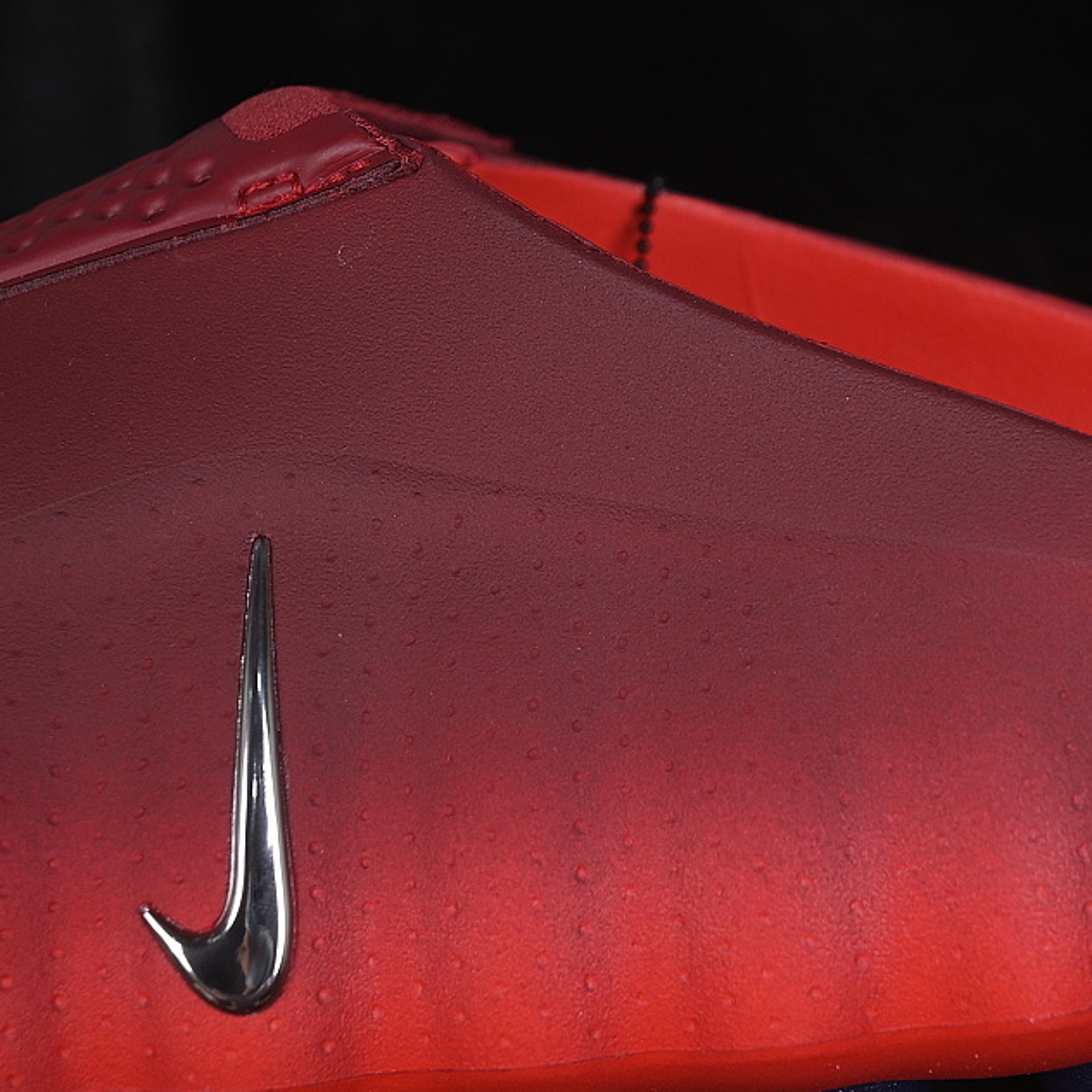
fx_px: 3890
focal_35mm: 109
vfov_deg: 16.0
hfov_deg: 16.0
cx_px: 712
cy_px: 503
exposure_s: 1/80
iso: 160
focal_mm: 50
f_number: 7.1
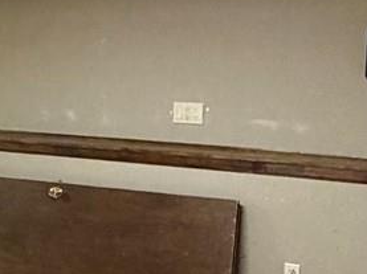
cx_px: -109
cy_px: 140
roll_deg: +1.0
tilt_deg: -7.2
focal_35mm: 81
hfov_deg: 21.8
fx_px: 858
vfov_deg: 18.2
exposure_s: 1/60
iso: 500
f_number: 2.2
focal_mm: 2.22
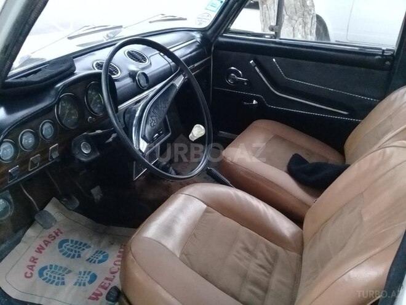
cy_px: 152
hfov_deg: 58.4
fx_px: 364
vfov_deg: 45.4
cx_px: 203
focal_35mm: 31
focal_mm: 3.3
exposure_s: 1/17
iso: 500
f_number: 2.2
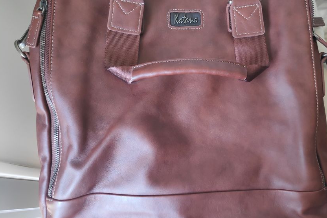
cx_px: 192
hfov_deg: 70.9
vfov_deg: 51.2
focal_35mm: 25
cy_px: 97
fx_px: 227
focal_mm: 3.94
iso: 360
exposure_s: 1/100
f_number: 1.9
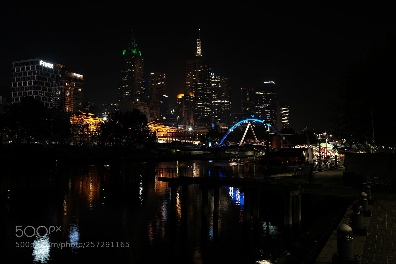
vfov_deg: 37.8
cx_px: 198
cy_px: 132
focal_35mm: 35
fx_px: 385
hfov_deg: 54.4
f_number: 6.4
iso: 200
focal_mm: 23
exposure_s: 2
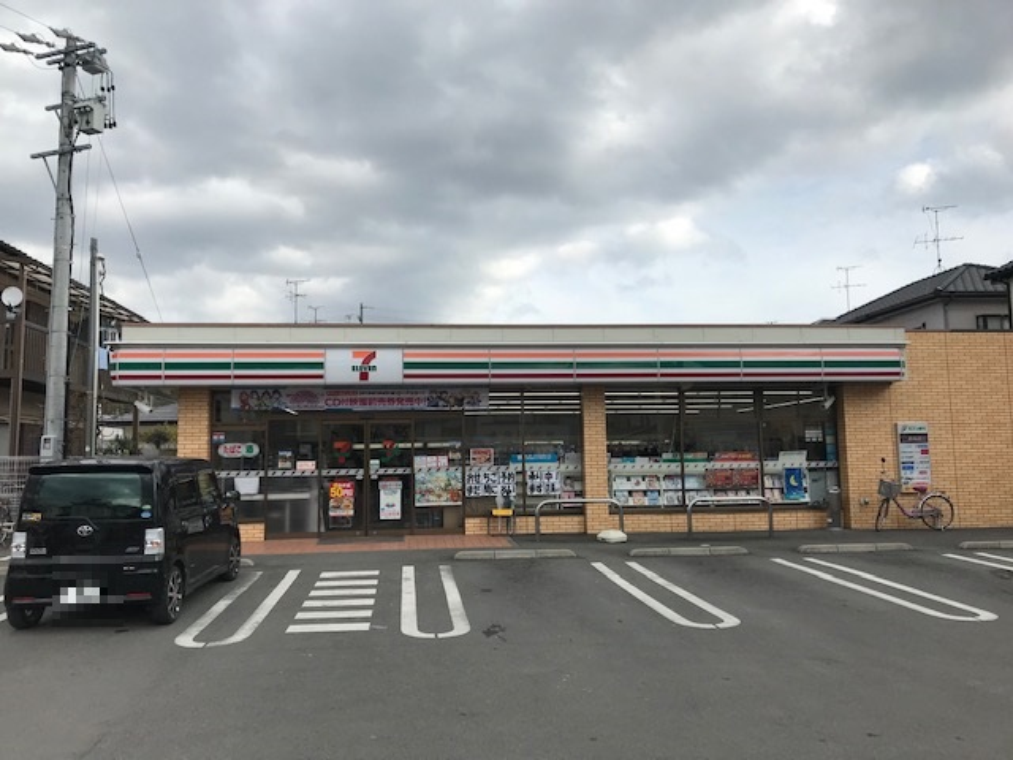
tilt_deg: +7.5
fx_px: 819
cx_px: 506
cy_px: 380
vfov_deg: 49.7
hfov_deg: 63.4
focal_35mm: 28
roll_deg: +1.5
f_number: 1.8
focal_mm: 3.99
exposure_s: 1/2591
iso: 20
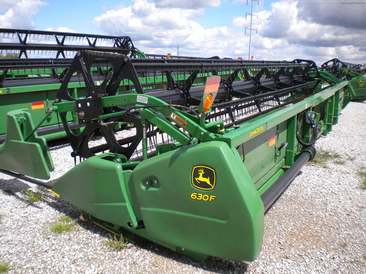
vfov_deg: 40.7
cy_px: 137
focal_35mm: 35
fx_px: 370
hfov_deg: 52.6
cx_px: 183
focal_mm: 6.3
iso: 80
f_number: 4.6
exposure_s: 1/557
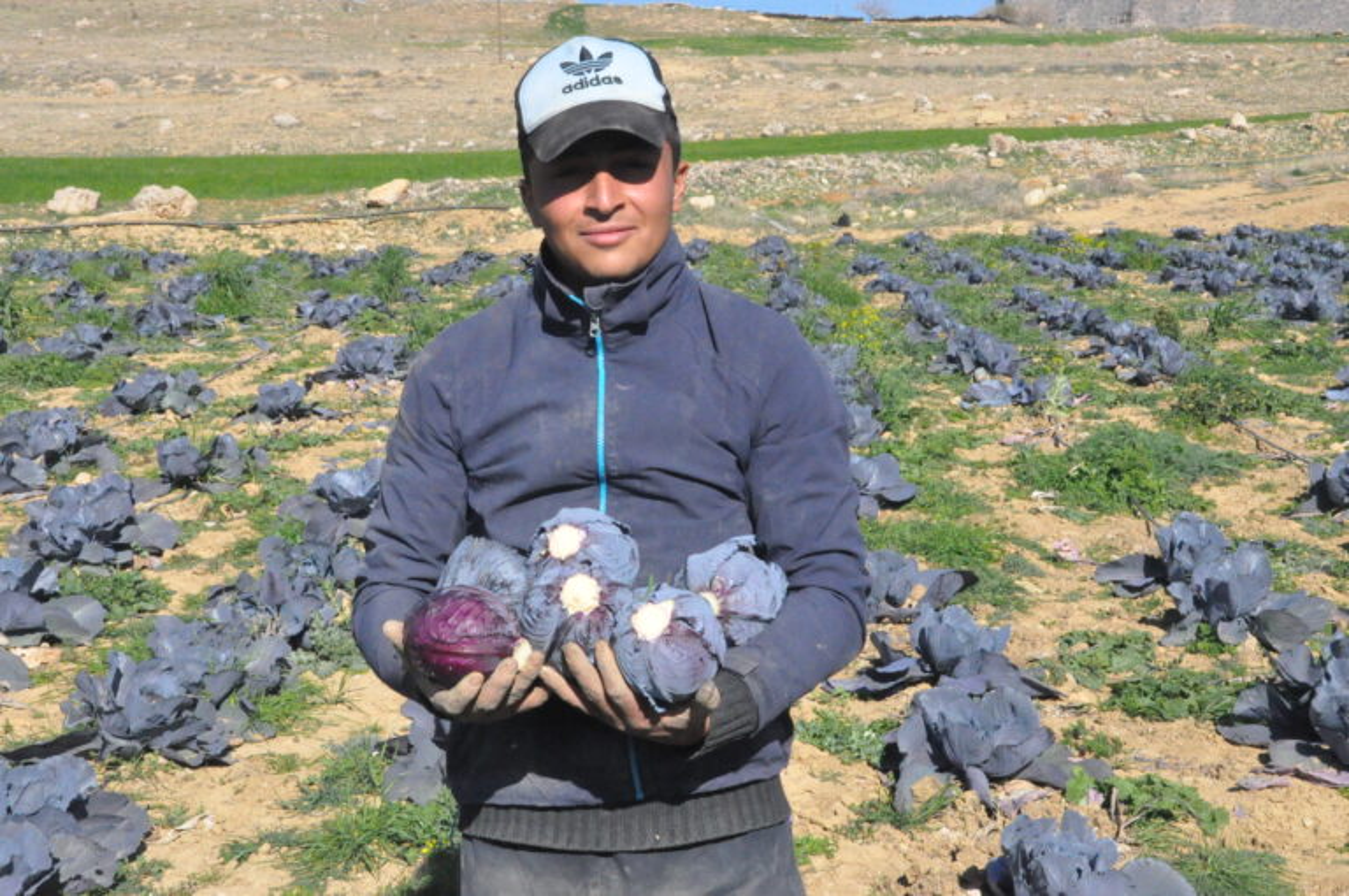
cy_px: 448
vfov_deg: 25.7
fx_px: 1965
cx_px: 674
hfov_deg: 37.9
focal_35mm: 52
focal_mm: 35
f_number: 20
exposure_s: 1/1600
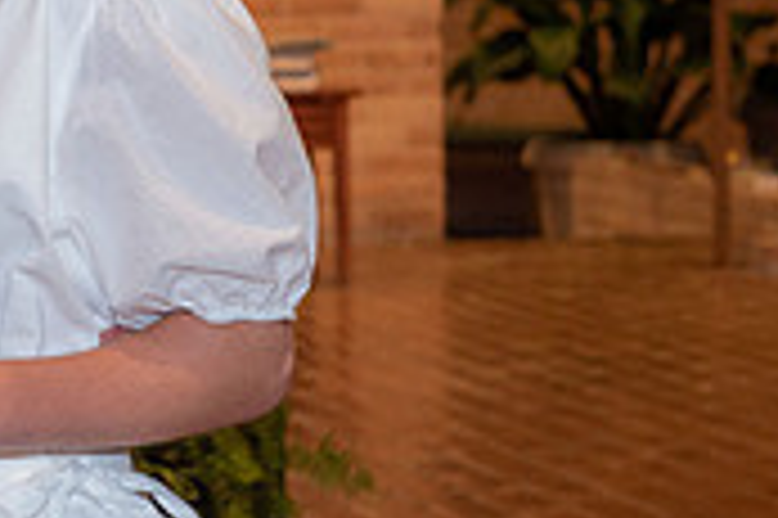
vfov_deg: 6.6
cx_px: -180
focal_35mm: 208
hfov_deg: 9.7
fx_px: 4491
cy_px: 0
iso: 1600
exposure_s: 1/125
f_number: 5.6
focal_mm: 62
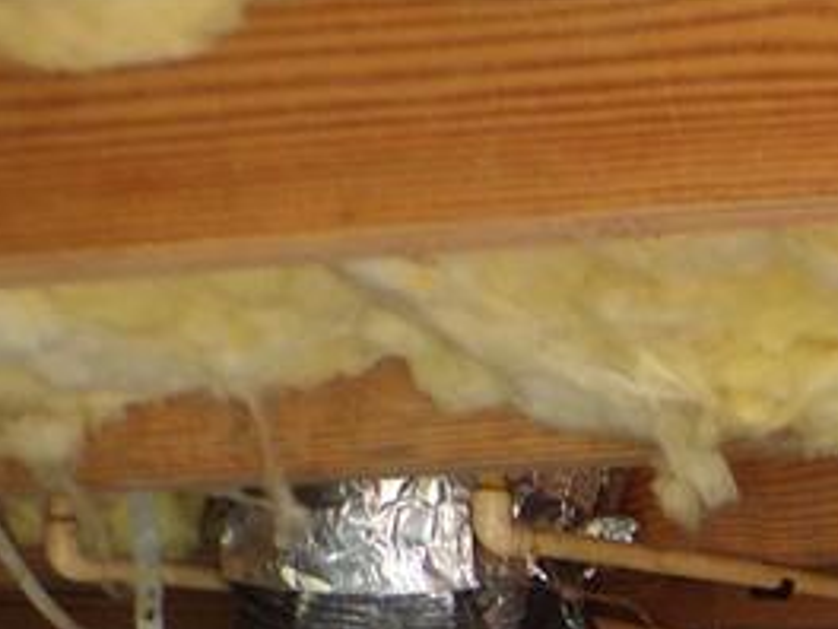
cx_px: 1295
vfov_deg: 11.0
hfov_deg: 14.7
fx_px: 3002
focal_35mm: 124
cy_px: 1204
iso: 183
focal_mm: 5.8
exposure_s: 1/34
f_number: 3.2
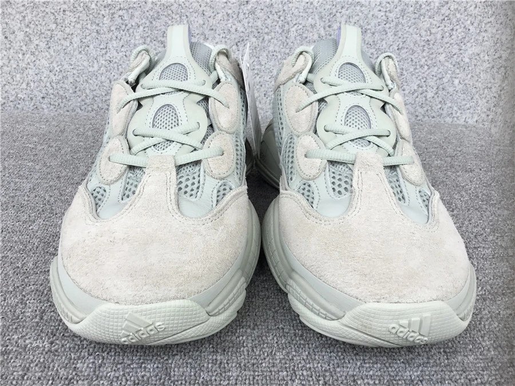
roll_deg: -2.2
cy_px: 193
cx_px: 258
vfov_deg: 45.4
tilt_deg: -25.6
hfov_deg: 58.4
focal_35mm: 31
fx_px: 461
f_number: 2.4
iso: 25
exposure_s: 1/312
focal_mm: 3.3
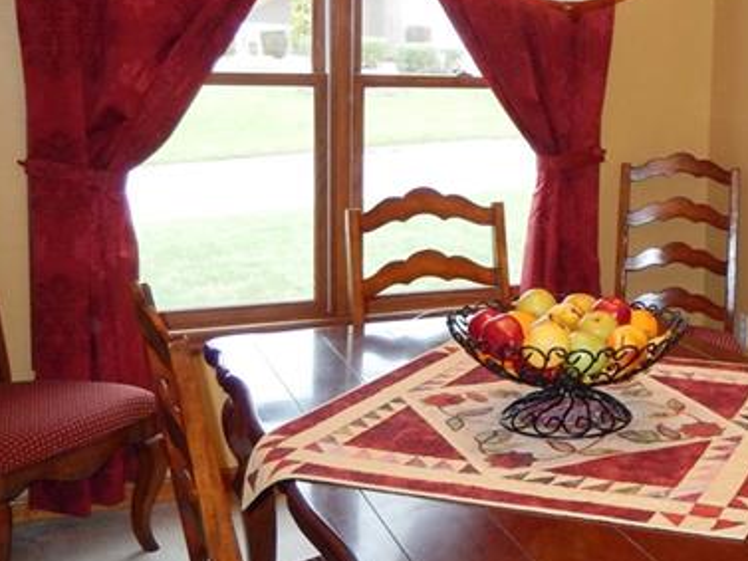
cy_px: 186
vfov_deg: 27.4
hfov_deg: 33.2
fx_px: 1146
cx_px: 742
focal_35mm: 53
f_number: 3.4
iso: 220
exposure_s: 1/30
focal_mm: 4.5
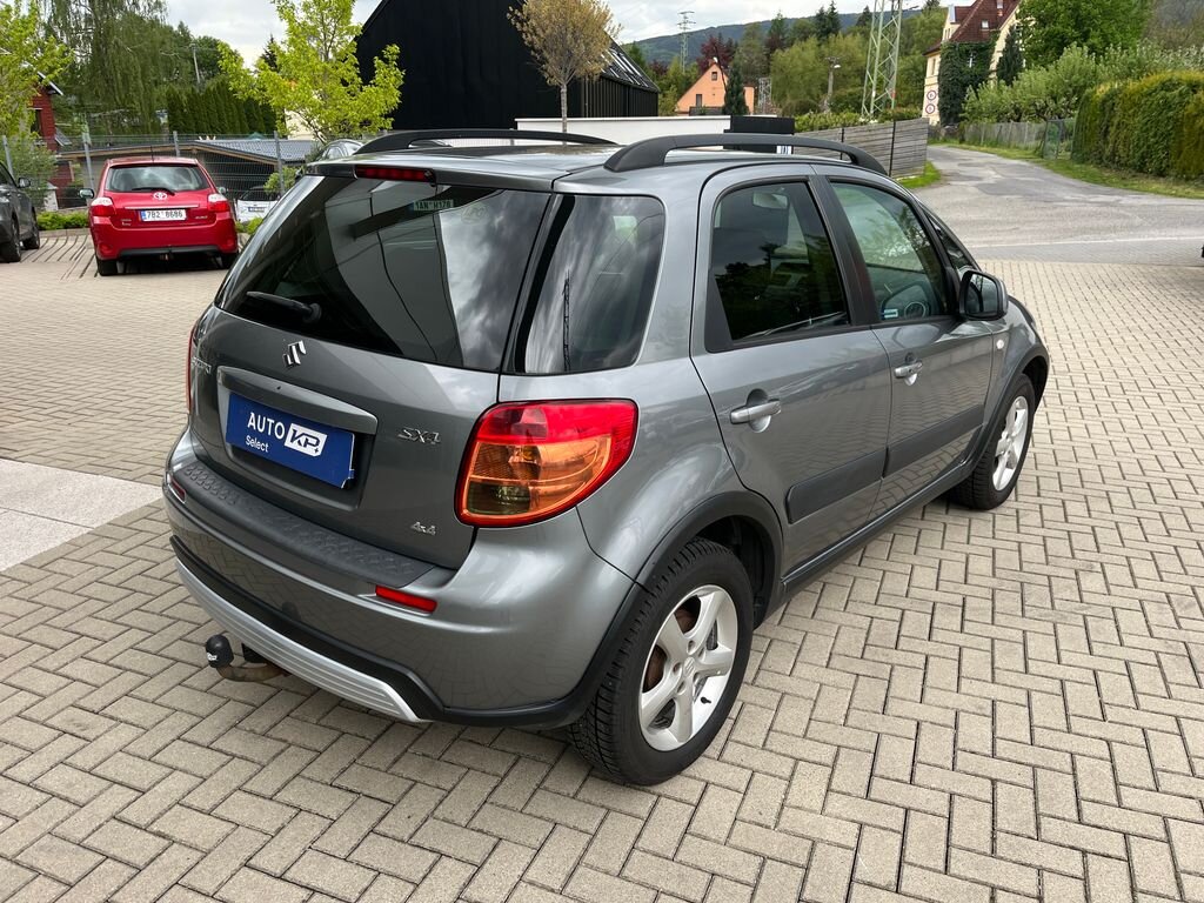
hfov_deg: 67.3
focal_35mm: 26
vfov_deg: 53.1
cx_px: 602
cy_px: 452
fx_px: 904
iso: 50
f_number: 1.6
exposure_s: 1/504
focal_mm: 5.1
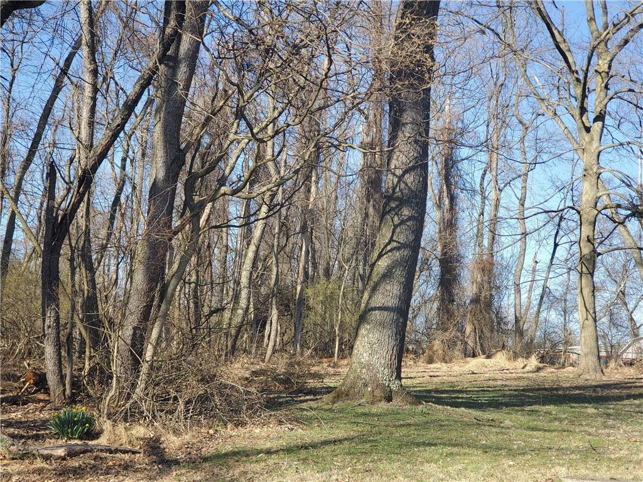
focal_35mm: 52
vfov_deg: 28.0
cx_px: 322
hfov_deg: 36.8
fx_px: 966
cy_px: 241
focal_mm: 6
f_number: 2.4
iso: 50
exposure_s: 1/247
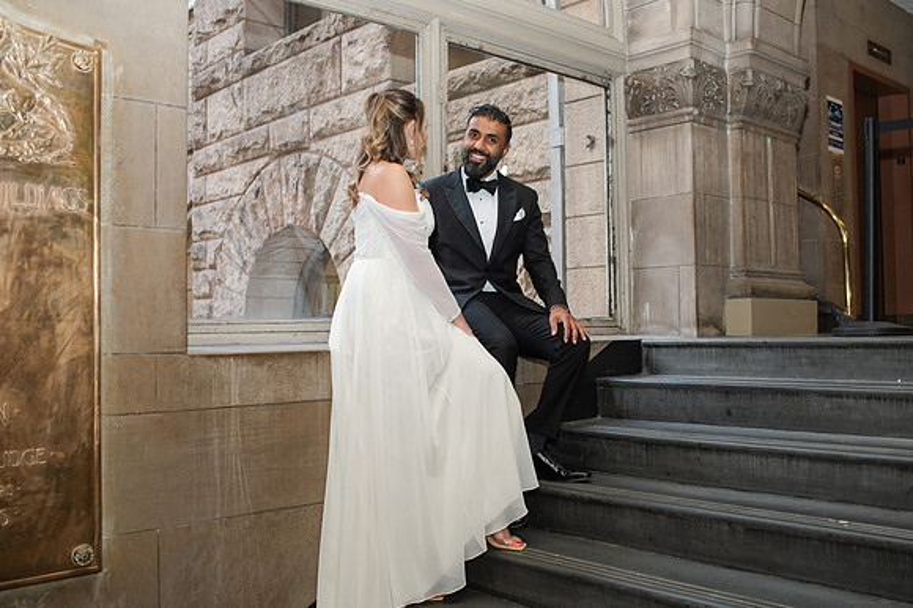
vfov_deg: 37.8
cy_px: 304
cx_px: 456
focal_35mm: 35
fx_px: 887
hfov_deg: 54.5
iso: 1000
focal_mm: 35
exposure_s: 1/200
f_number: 3.5
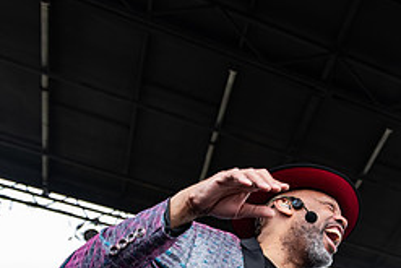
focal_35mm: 62
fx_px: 691
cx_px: 491
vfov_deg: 21.2
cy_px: 267
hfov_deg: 28.0
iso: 400
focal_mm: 24
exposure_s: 1/160
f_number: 4
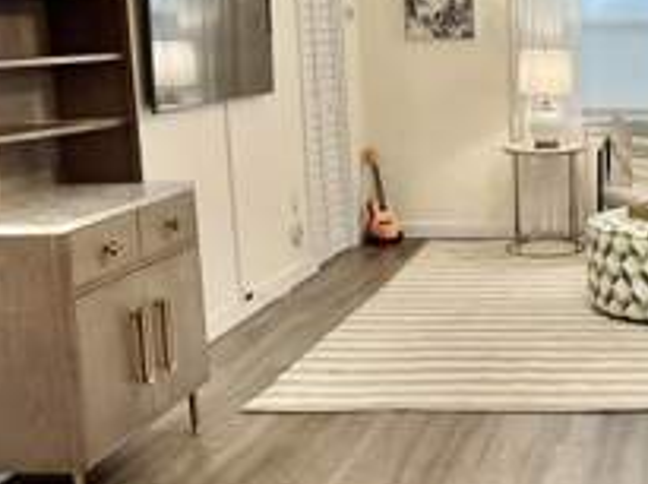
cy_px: 191
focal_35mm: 61
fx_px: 1140
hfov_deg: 29.8
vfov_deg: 23.9
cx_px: 632
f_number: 1.5
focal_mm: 5.7
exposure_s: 1/120
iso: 125
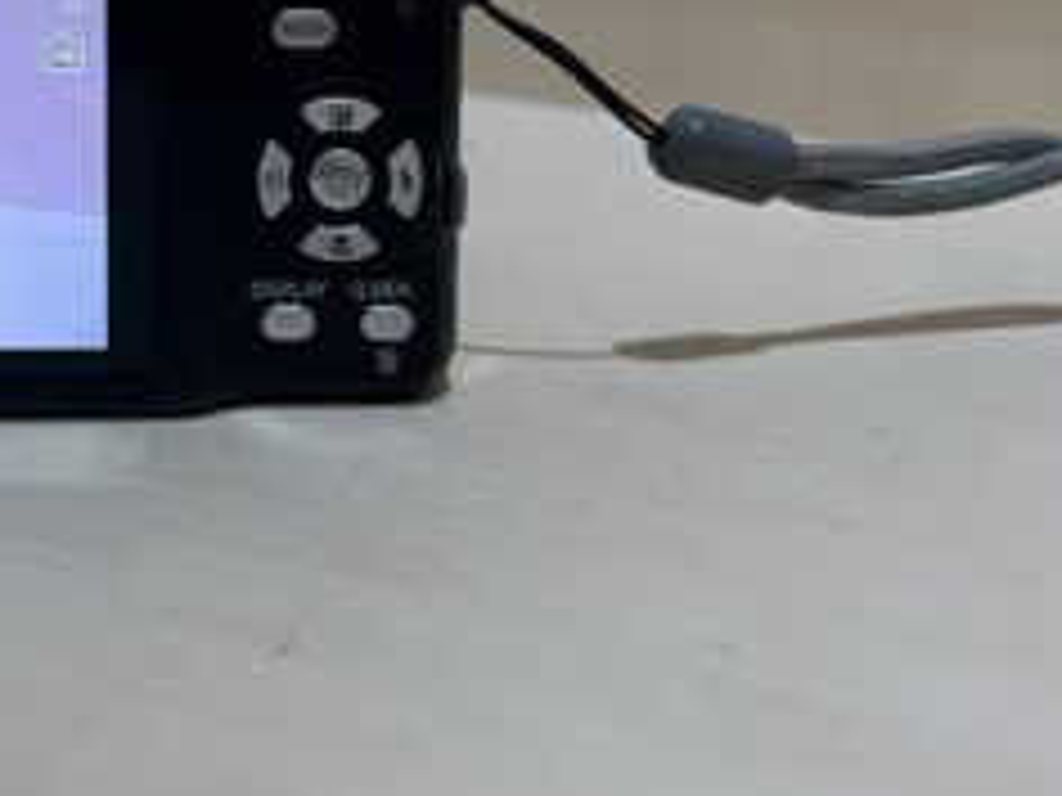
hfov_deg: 27.3
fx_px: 2025
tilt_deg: -4.5
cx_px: -54
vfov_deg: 21.0
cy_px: -108
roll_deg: +0.0
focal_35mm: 66
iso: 125
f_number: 1.5
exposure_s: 1/83
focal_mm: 5.7
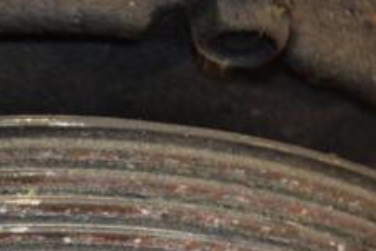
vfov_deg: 3.3
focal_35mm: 419
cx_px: -43
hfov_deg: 4.9
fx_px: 4379
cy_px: 241
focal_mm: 105
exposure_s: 1/60
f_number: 5.6
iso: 800
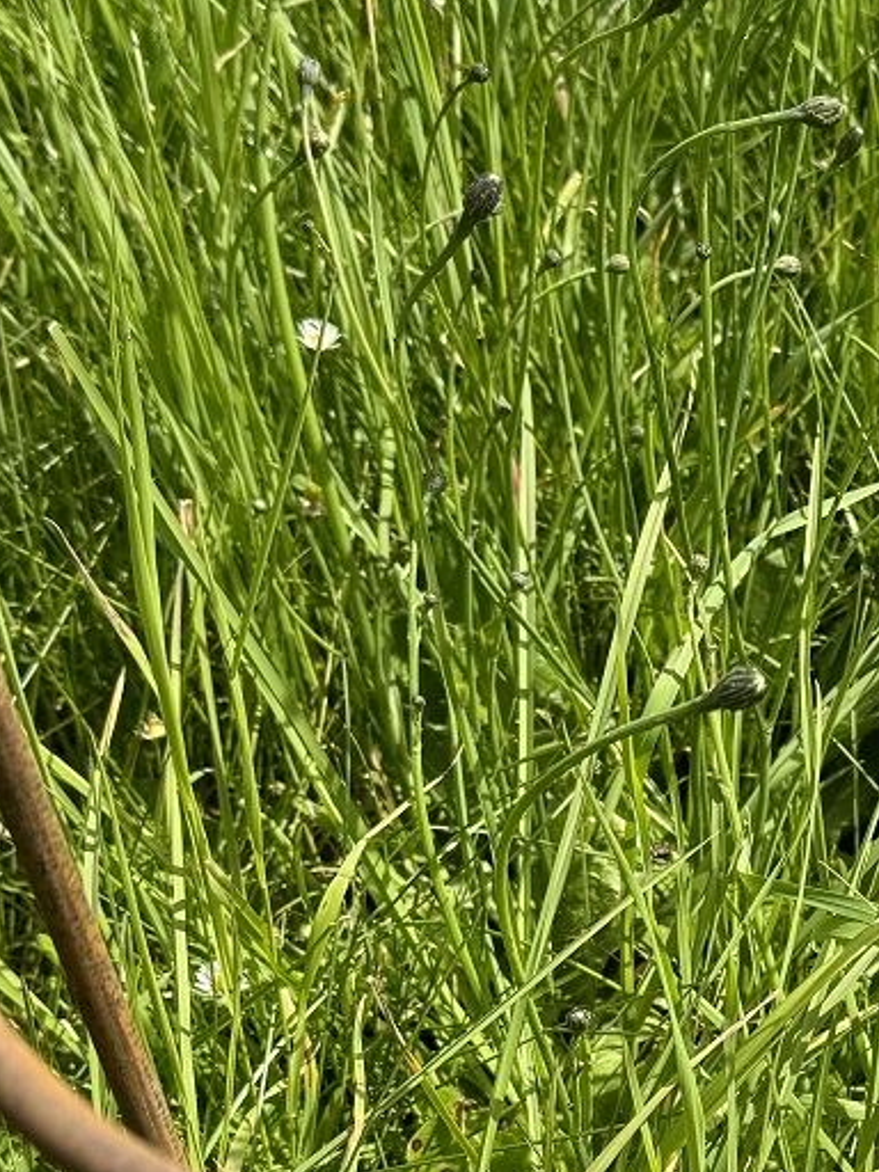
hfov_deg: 19.1
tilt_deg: -45.5
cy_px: 1000
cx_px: 861
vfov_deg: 25.4
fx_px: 2539
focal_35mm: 75
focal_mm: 6.76
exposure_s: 1/2710
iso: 80
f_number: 1.78
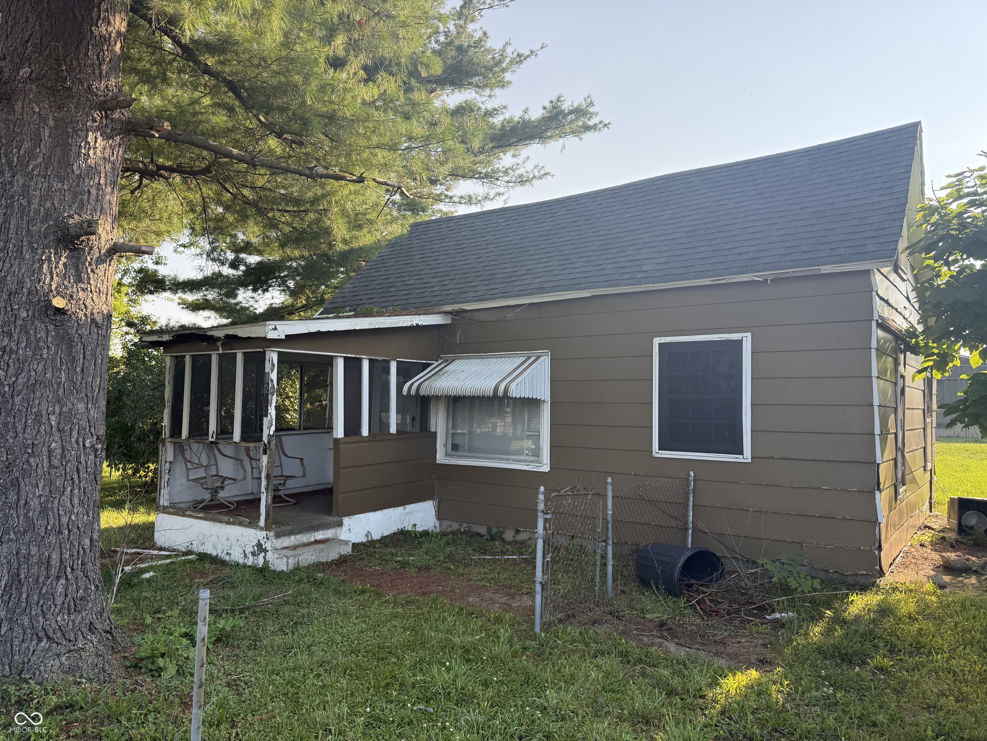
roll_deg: -0.4
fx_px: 684
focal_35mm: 24
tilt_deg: +5.7
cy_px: 370
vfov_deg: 56.8
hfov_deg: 71.6
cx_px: 494
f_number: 1.78
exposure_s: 1/840
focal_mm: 6.76
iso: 100
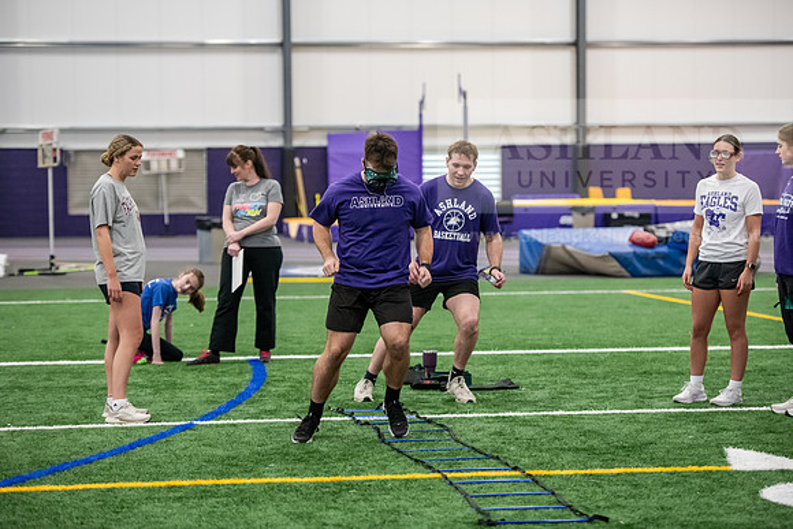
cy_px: 264
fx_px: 2313
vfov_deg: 13.0
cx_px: 396
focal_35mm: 105
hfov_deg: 19.5
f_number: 3.2
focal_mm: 105
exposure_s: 1/250
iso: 3200
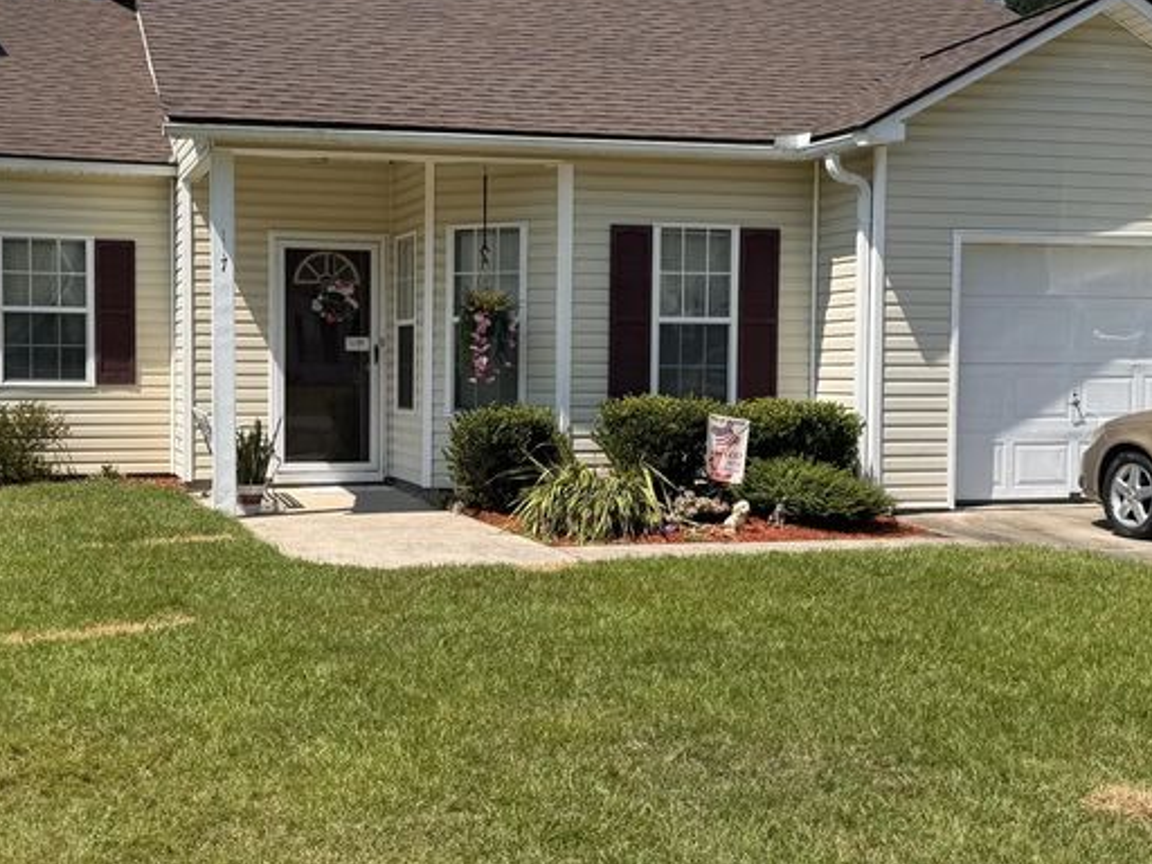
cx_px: 479
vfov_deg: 30.3
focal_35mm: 48
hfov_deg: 39.5
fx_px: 1597
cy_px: 434
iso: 80
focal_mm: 6.76
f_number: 1.78
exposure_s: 1/4950
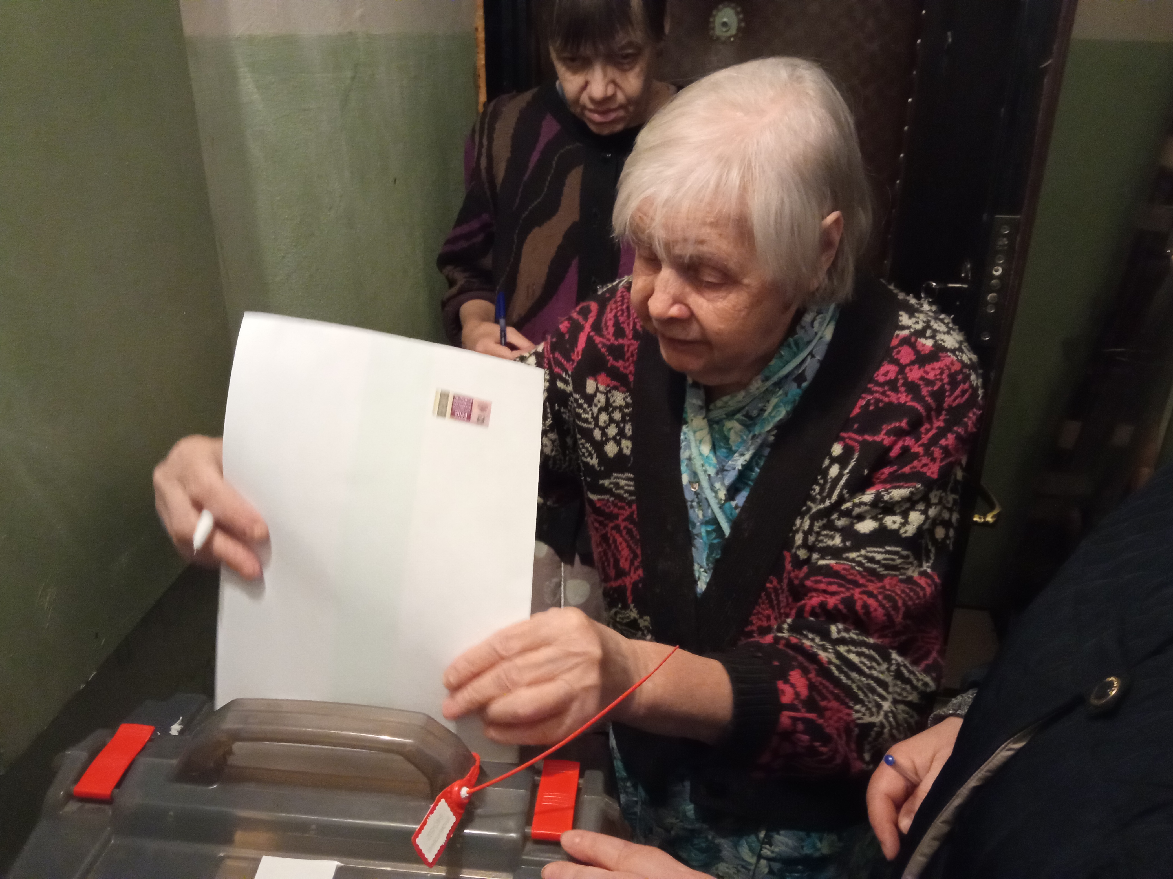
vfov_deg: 51.4
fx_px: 915
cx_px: 586
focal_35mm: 27
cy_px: 440
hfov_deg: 65.3
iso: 1260
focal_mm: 3.79
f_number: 2.2
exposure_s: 1/20
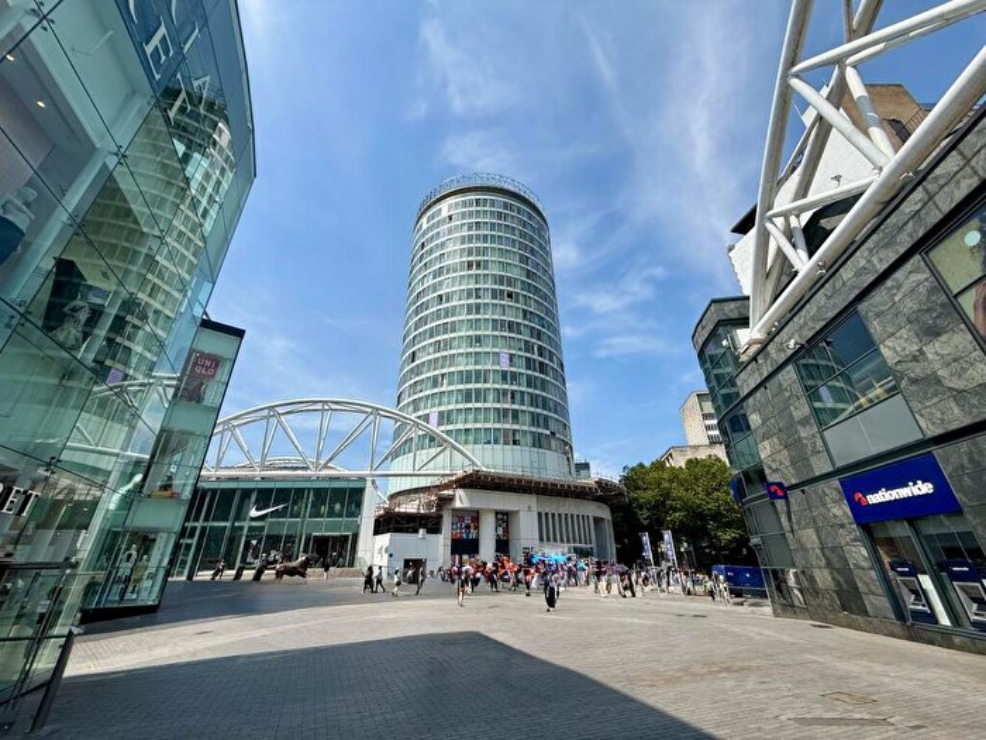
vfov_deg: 85.7
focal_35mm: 14
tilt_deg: +25.7
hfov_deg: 102.1
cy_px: 370
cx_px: 493
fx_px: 399
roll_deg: +0.7
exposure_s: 1/2410
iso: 50
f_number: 2.2
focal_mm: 2.22
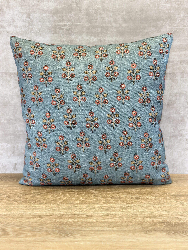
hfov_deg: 30.3
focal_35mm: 48
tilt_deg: -10.7
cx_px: 94
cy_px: 125
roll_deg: -0.3
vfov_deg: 39.7
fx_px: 348
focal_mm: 6.86
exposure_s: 1/120
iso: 100
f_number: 1.78
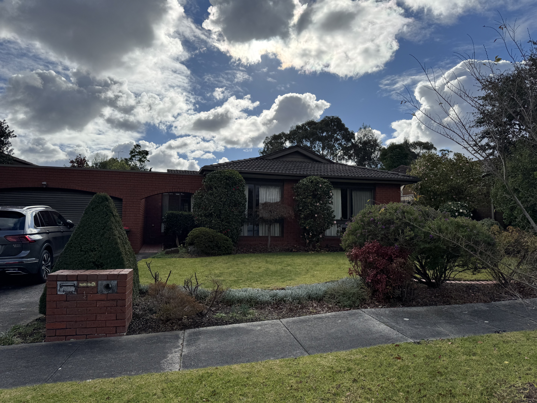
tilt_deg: +4.4
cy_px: 202
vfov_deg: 56.8
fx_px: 372
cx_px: 268
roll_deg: -1.0
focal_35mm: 24
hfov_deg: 71.6
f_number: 1.78
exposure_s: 1/7937
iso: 80
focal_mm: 6.76
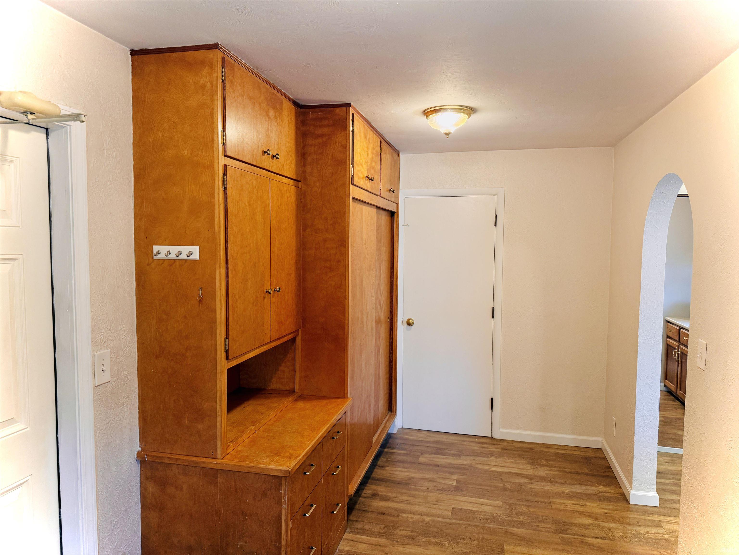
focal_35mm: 24
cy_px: 278
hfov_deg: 71.6
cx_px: 370
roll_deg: -1.0
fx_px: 512
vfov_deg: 56.8
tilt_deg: -2.5
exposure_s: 1/120
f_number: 1.78
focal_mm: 6.76
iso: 200
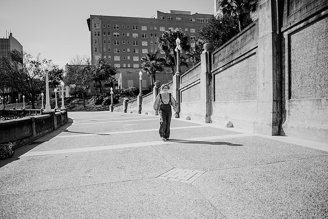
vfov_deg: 52.7
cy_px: 110
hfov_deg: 73.2
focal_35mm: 24
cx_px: 164
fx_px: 221
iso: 100
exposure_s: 1/2500
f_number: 2
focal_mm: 24
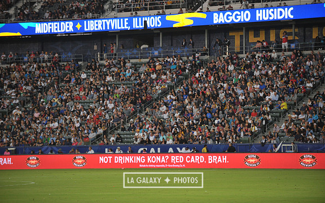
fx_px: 1408
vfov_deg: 8.2
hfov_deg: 13.2
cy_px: 95
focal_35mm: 159
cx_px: 163
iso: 1250
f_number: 2.8
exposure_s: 1/1000
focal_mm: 155
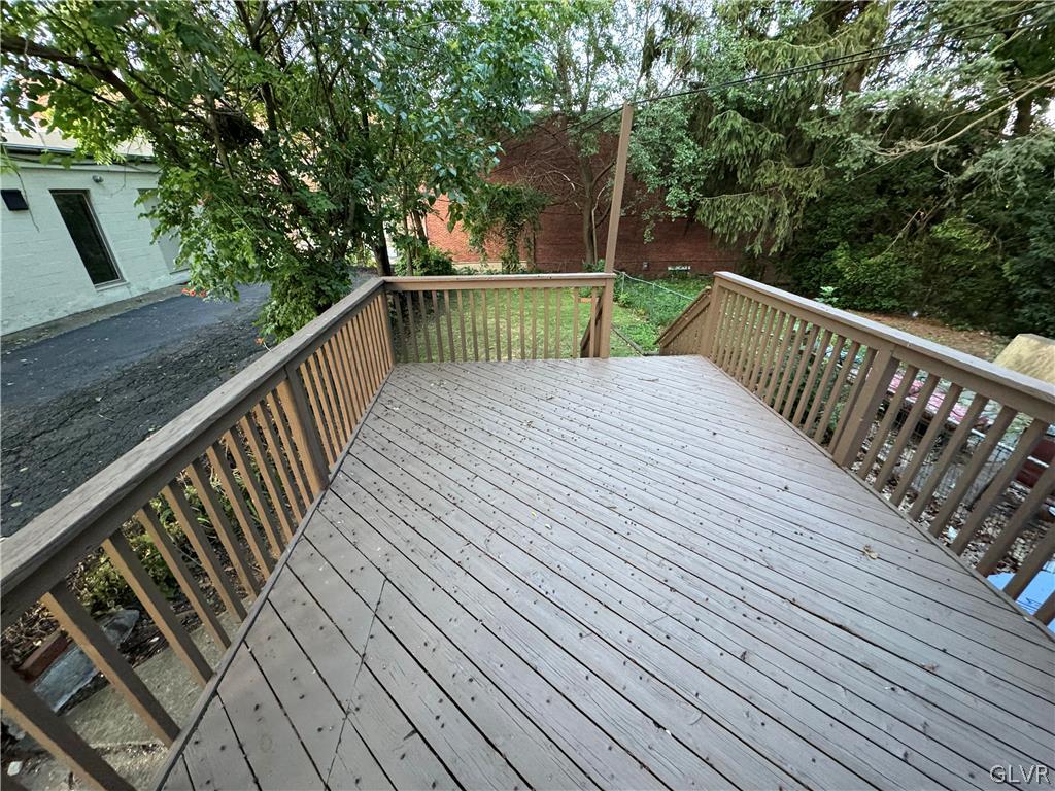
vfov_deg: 85.7
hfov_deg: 102.1
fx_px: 427
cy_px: 396
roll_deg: +0.3
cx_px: 528
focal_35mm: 14
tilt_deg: -25.2
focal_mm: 2.22
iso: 500
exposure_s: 1/60
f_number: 2.2
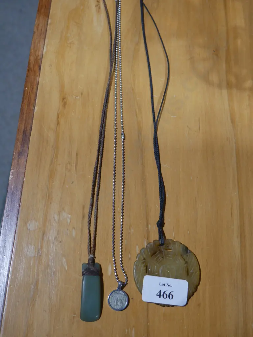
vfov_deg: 42.9
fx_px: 429
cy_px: 168
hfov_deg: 32.9
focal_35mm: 44
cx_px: 126
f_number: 5
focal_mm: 22
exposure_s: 1/60
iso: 400
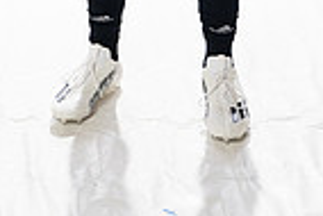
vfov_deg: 9.4
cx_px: 136
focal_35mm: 133
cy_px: -261
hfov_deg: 15.4
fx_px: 1195
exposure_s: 1/250
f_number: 4
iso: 400
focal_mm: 42
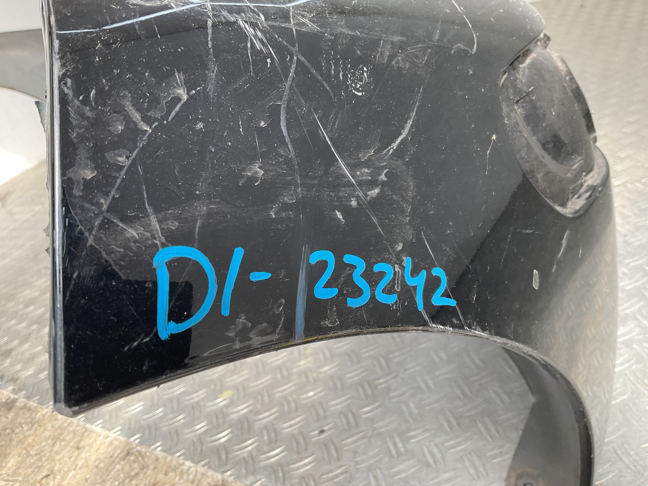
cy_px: 243
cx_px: 324
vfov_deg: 48.2
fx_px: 543
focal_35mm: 29
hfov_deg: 61.7
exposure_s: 1/114
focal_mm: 3
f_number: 1.8
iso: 16
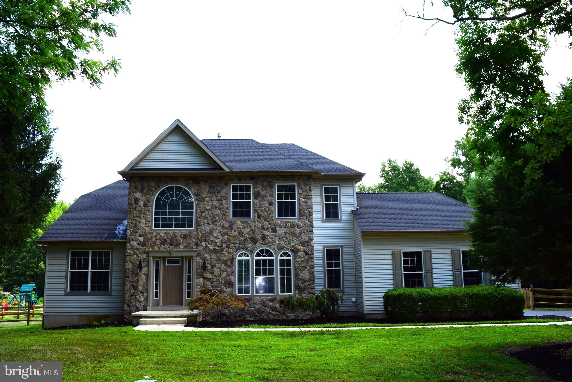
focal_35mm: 30
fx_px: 477
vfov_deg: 43.6
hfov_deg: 61.9
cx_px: 286
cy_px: 191
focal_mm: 20
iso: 100
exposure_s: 1/160
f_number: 6.3
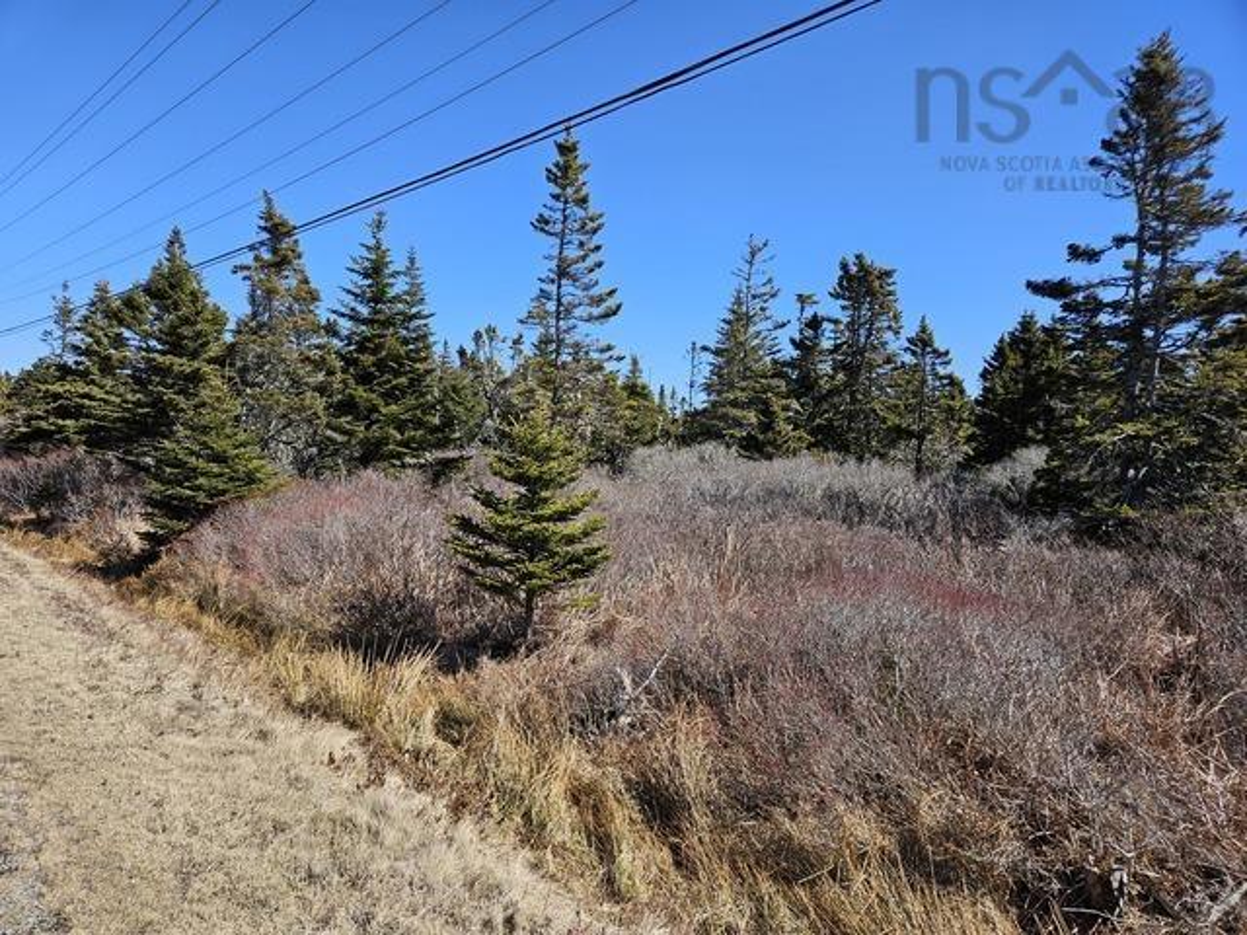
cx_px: 624
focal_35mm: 23
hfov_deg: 73.9
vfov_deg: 58.9
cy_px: 468
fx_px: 829
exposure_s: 1/1418
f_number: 1.8
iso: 25
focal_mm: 5.4
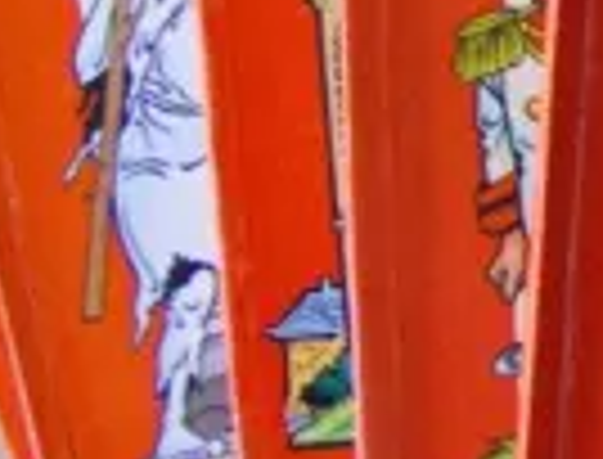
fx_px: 2224
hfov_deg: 14.4
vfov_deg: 11.6
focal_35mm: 127
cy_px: -36
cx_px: 893
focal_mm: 6
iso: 200
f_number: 2.8
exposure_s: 1/19.2
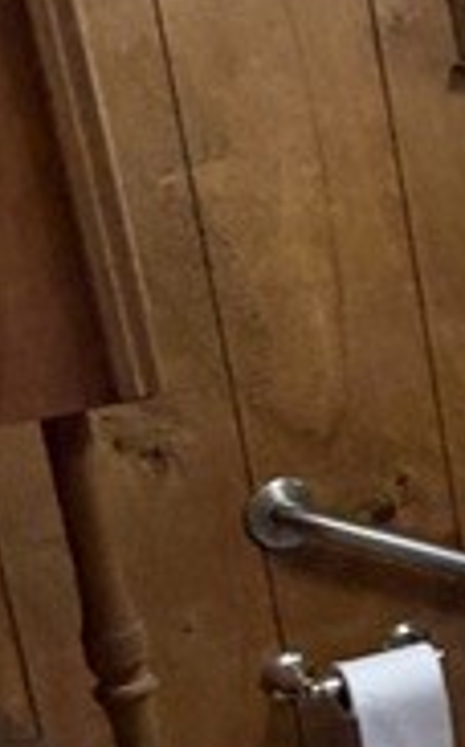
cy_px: 478
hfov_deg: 11.9
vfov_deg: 24.9
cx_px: 1191
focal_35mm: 83
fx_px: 1687
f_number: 2.2
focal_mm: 2.22
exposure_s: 1/60
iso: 320
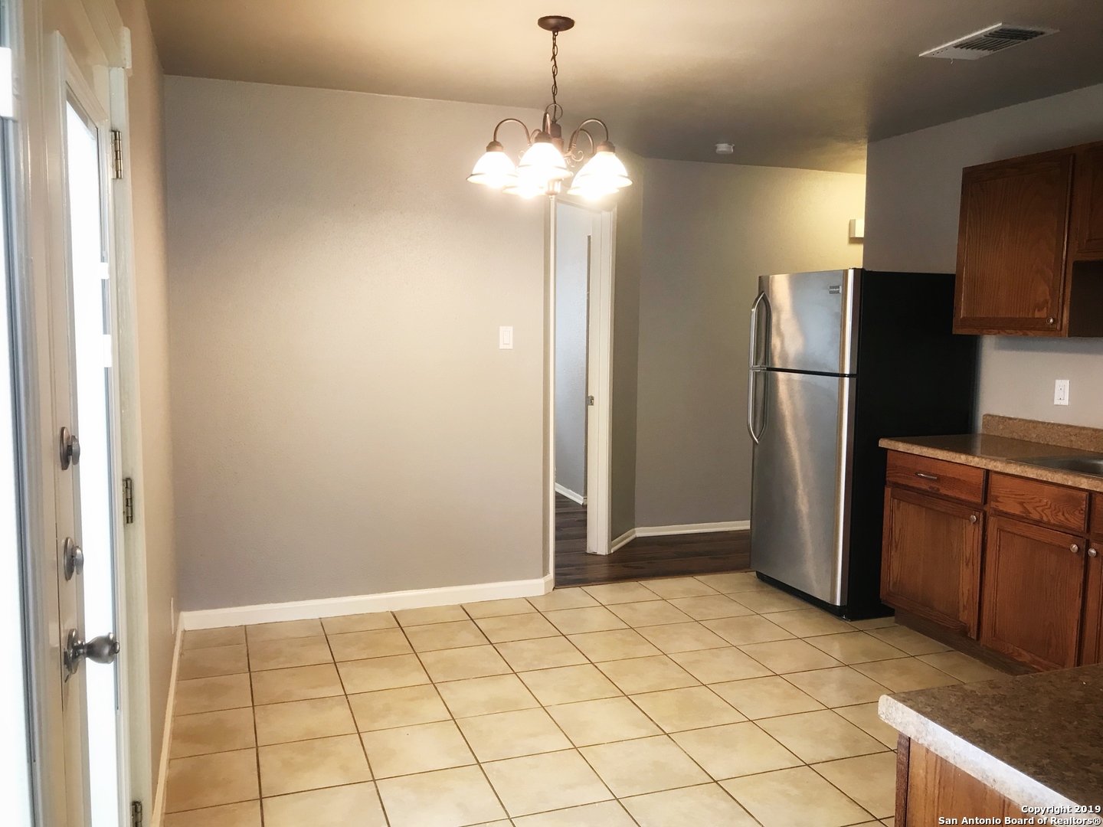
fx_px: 892
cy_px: 414
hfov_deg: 63.4
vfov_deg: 49.7
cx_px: 552
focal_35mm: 28
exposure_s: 1/24
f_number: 1.8
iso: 40
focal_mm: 3.99
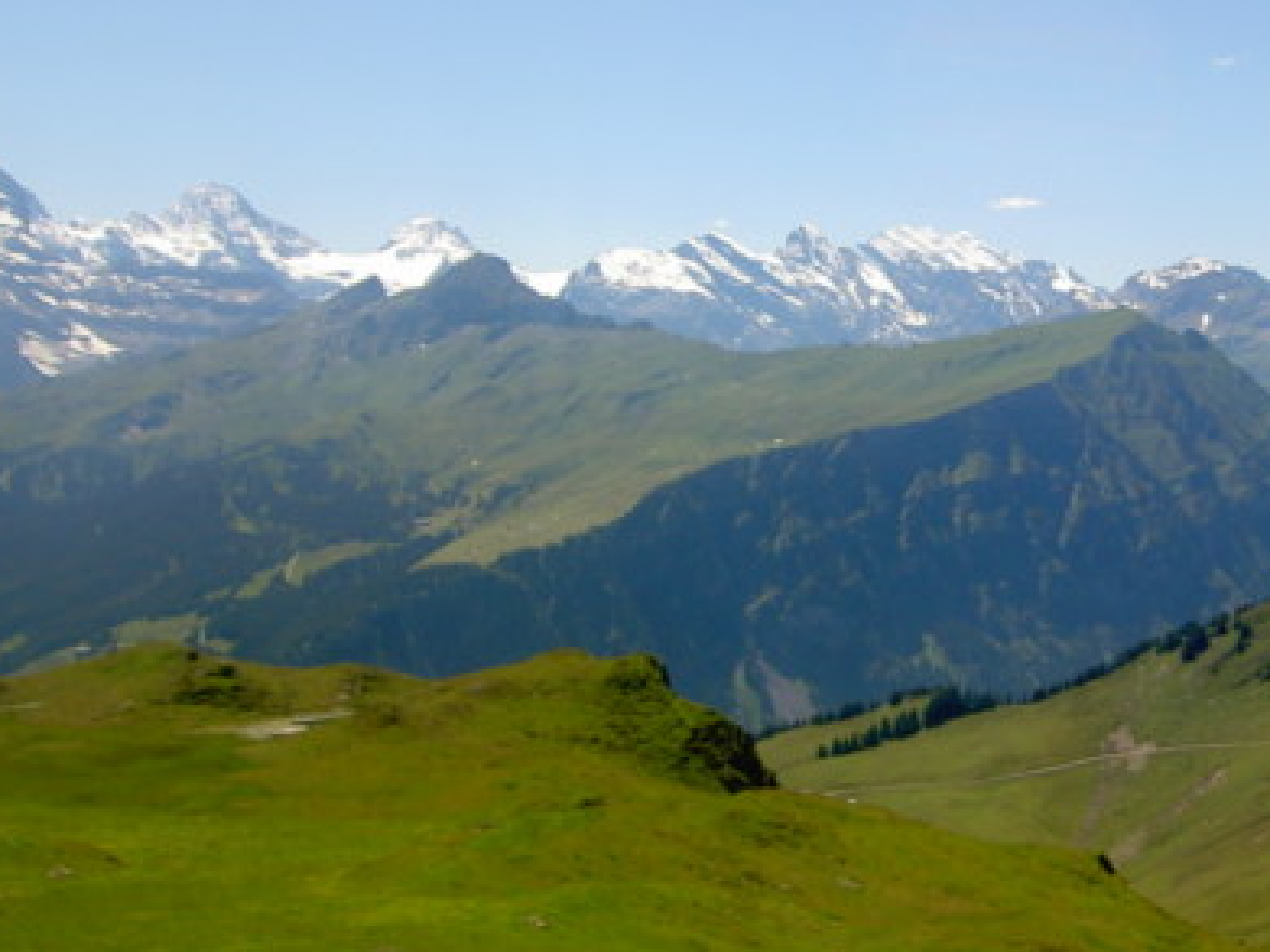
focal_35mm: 63
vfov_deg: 23.3
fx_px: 2311
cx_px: 1138
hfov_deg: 29.5
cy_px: 437
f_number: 4.7
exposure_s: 1/320
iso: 50
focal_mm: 5.6
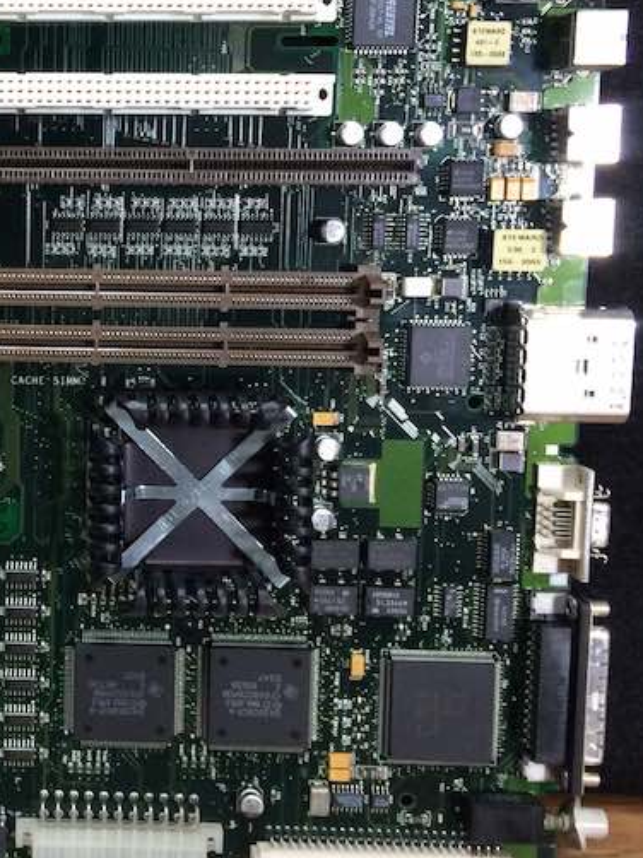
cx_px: 14
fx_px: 1289
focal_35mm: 52
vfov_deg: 36.7
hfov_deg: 26.6
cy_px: 344
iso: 64
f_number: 2.2
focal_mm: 4.15
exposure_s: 1/30
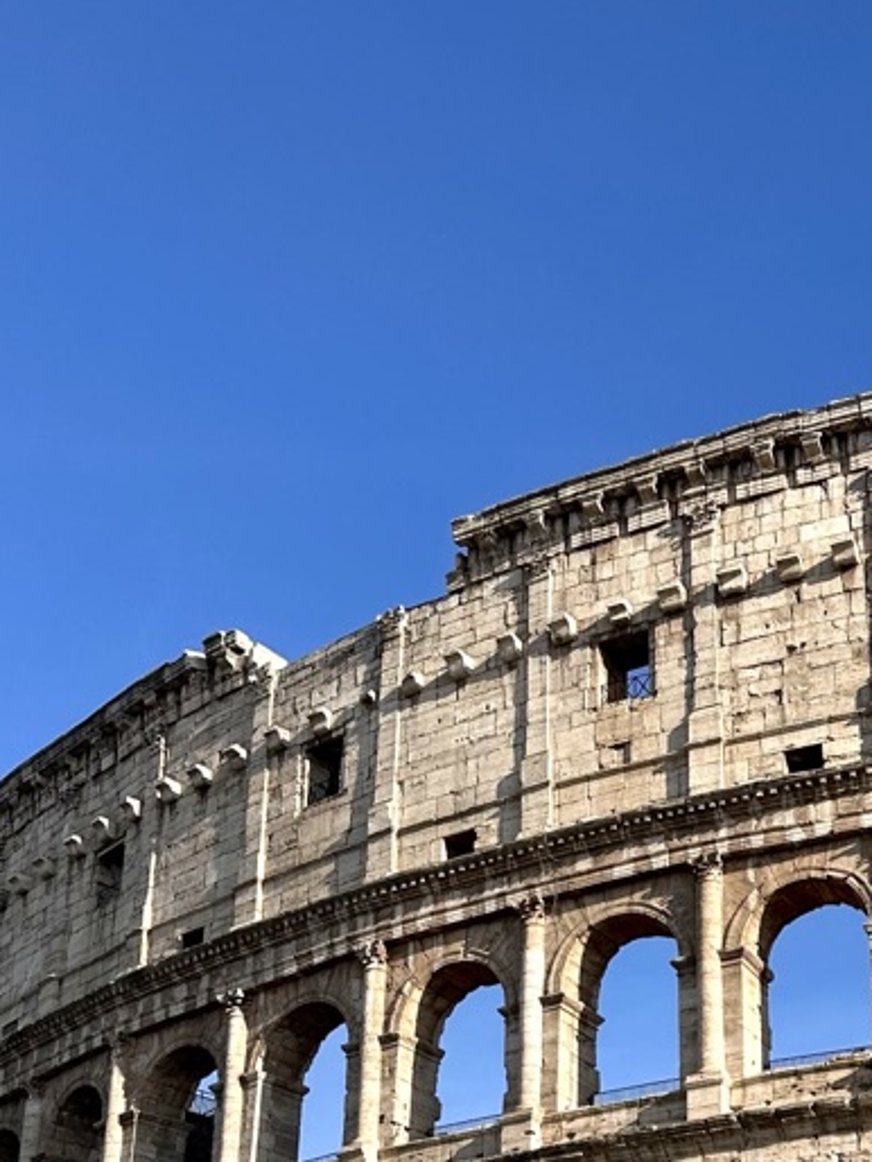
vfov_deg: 31.9
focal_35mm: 56
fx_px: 1879
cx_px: 775
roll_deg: +1.2
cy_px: 1142
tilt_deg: +24.1
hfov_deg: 25.4
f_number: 1.78
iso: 80
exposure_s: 1/3597
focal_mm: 6.86
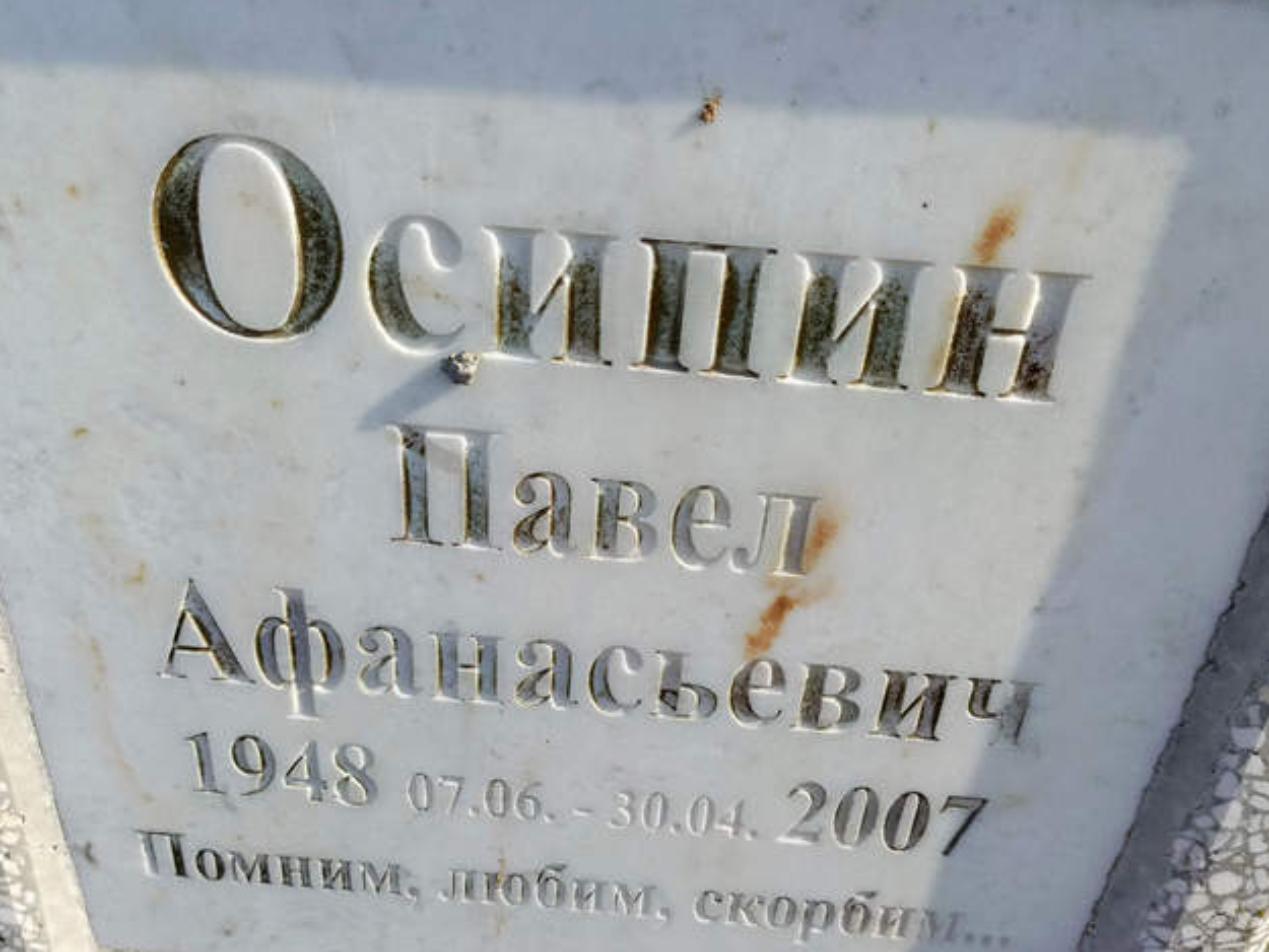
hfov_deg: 56.8
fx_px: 1173
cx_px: 627
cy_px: 556
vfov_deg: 44.0
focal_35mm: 32
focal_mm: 4.76
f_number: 1.69
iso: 115
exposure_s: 1/755
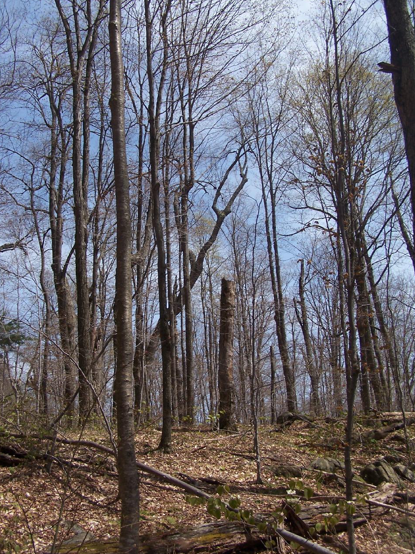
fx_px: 655
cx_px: 192
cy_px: 266
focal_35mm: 41
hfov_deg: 35.1
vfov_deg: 45.8
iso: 80
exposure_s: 1/800
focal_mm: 6.3
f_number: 4
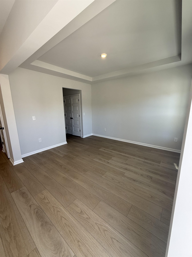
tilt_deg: -8.8
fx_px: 104
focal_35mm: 14
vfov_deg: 102.1
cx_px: 96
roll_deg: +2.1
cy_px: 128
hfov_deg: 85.7
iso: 64
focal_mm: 2.22
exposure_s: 1/124
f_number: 2.2
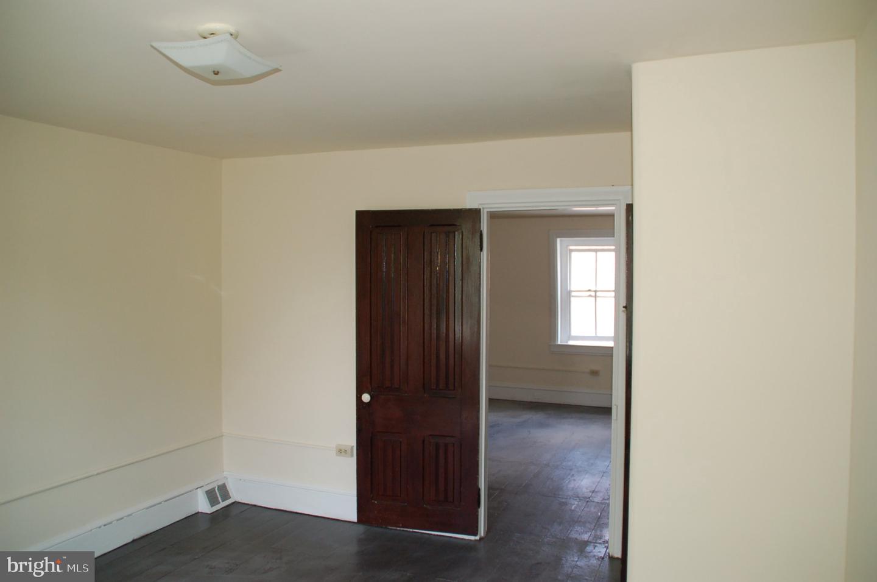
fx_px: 657
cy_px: 291
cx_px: 438
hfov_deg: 67.5
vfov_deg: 47.8
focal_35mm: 27
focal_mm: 18
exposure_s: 1/125
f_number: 3.5
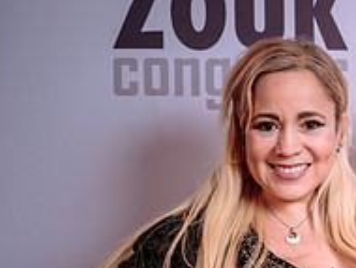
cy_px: 258
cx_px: 458
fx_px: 1452
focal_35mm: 141
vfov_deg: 10.5
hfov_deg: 13.5
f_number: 5
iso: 100
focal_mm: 46
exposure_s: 1/160
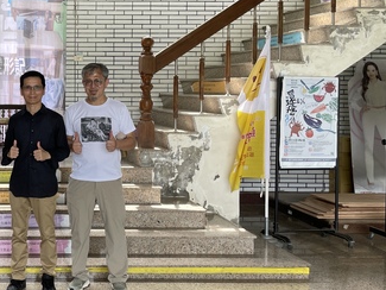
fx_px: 625
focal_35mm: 56
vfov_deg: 26.1
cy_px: 114
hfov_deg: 31.8
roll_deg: -0.5
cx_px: 4
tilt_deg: -1.2
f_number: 1.6
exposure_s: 1/121
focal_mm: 4.2
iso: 32
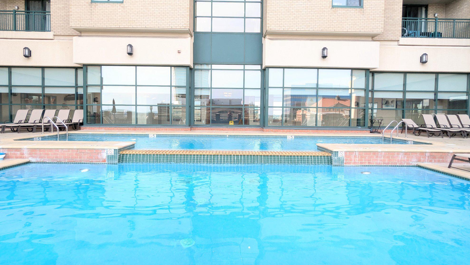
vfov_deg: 61.0
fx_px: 224
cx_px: 232
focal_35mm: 18
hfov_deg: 92.7
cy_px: 122
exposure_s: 1/163
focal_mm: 2.35
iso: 48
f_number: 2.2
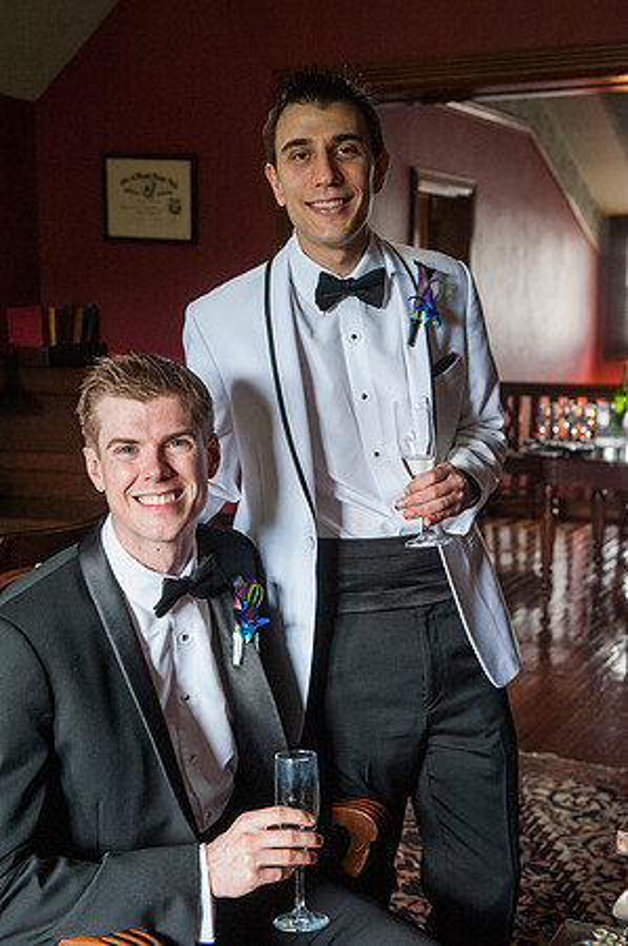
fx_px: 1442
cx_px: 314
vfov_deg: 36.3
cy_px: 473
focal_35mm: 55
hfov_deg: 24.6
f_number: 4.5
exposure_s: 1/125
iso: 4000
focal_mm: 55
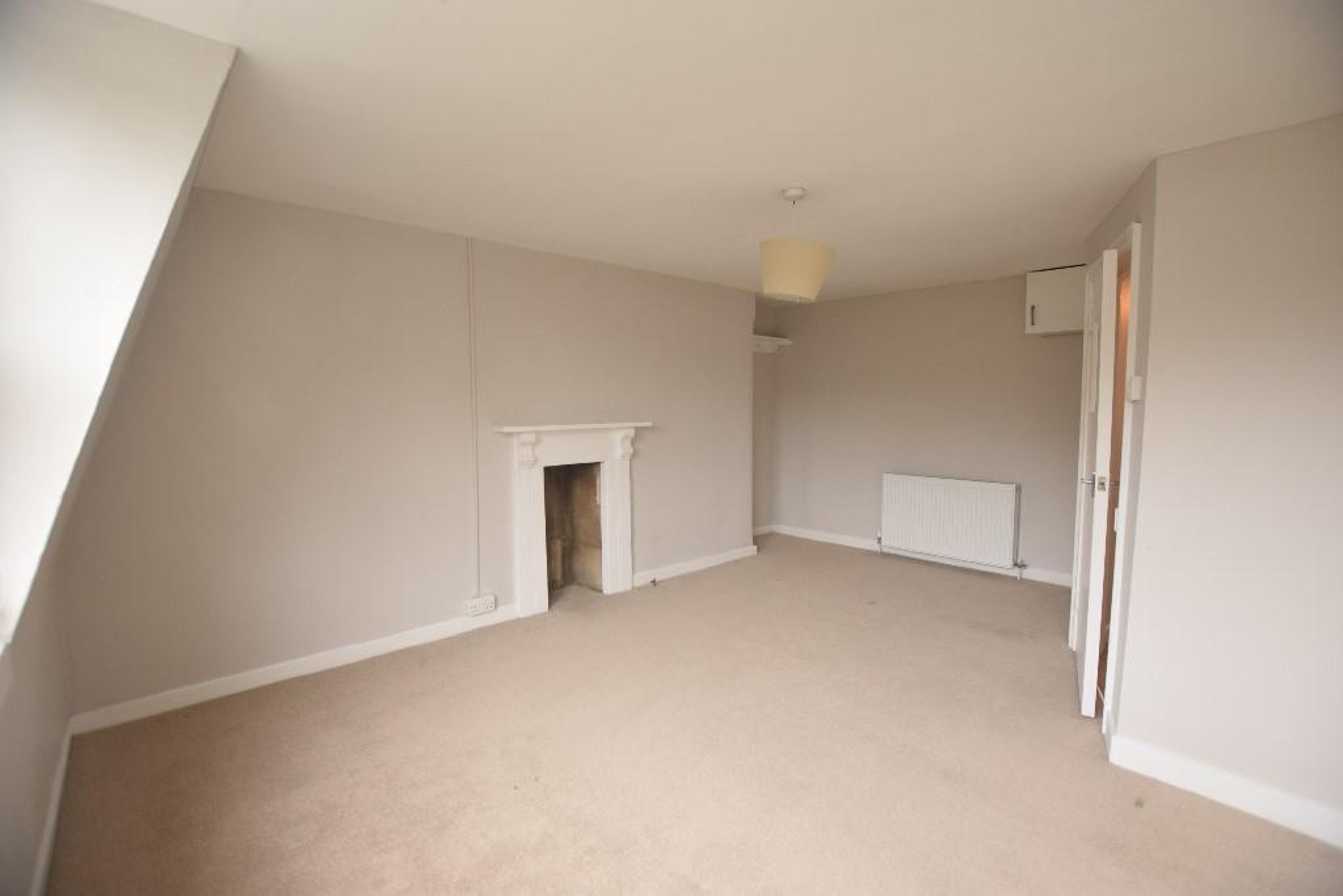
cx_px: 672
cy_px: 448
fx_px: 560
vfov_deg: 77.3
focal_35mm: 15
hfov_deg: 100.4
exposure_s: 1/40
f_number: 3.5
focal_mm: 10
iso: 400
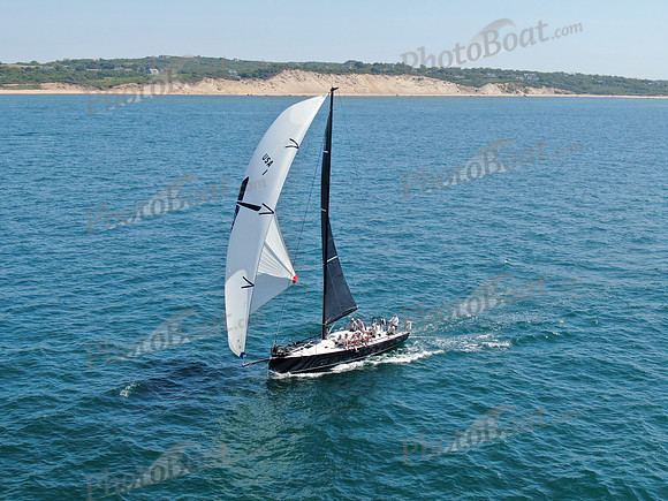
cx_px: 334
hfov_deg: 39.7
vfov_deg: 30.3
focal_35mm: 48
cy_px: 250
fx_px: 926
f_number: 3.8
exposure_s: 1/640
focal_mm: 8.6
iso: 100
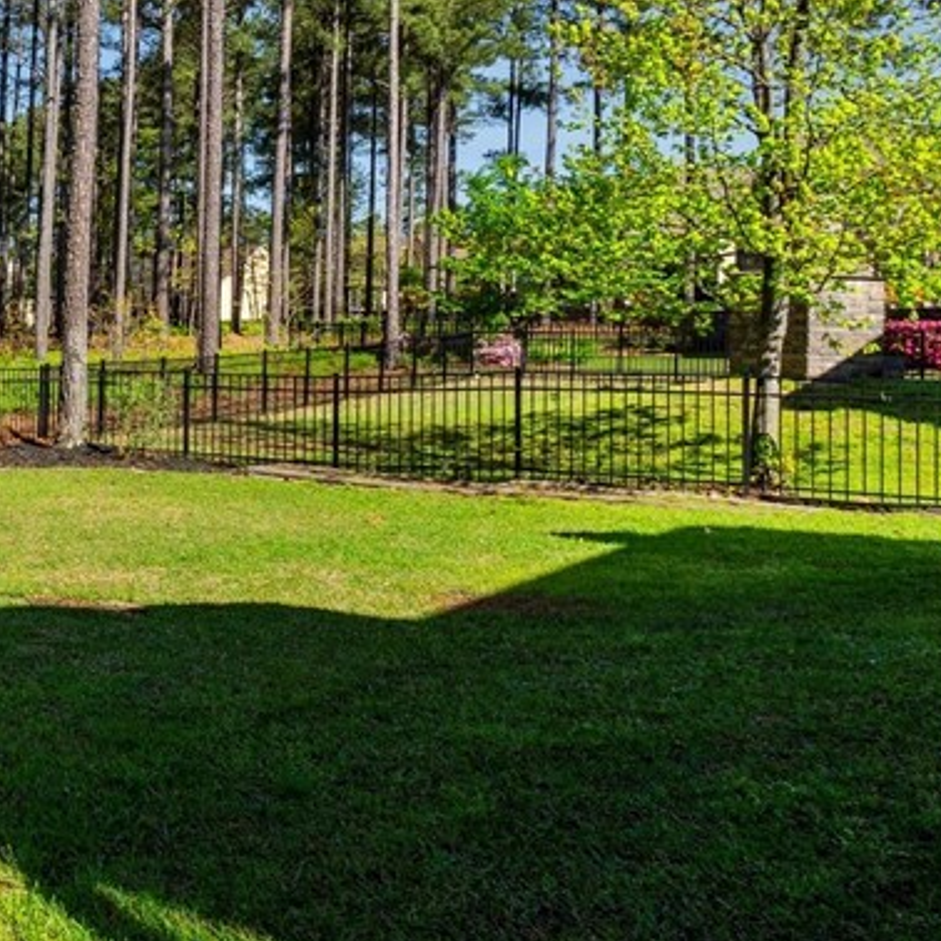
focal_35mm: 39
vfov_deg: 42.2
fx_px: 1199
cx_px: -344
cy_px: 300
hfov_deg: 31.0
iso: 100
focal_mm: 16
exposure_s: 1/200
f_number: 8
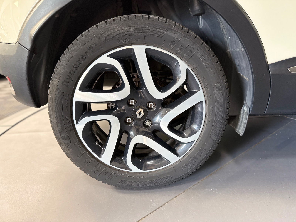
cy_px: 111
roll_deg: +1.7
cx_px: 148
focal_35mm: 24
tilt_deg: -16.8
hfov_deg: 71.6
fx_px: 205
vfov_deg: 56.8
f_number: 1.78
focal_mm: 6.76
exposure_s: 1/50
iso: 200
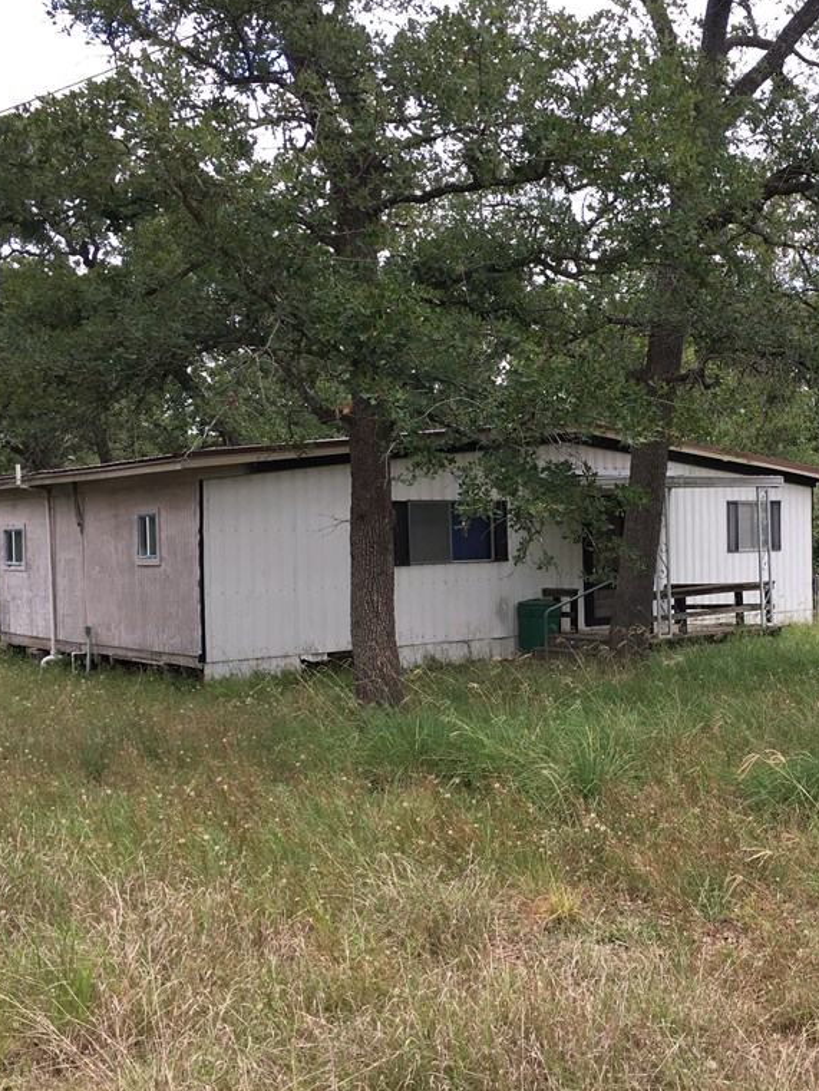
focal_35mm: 39
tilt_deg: -1.1
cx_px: 582
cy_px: 543
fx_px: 1230
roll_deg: +1.3
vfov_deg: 47.9
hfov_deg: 36.2
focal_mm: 4.15
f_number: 2.2
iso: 25
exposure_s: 1/420
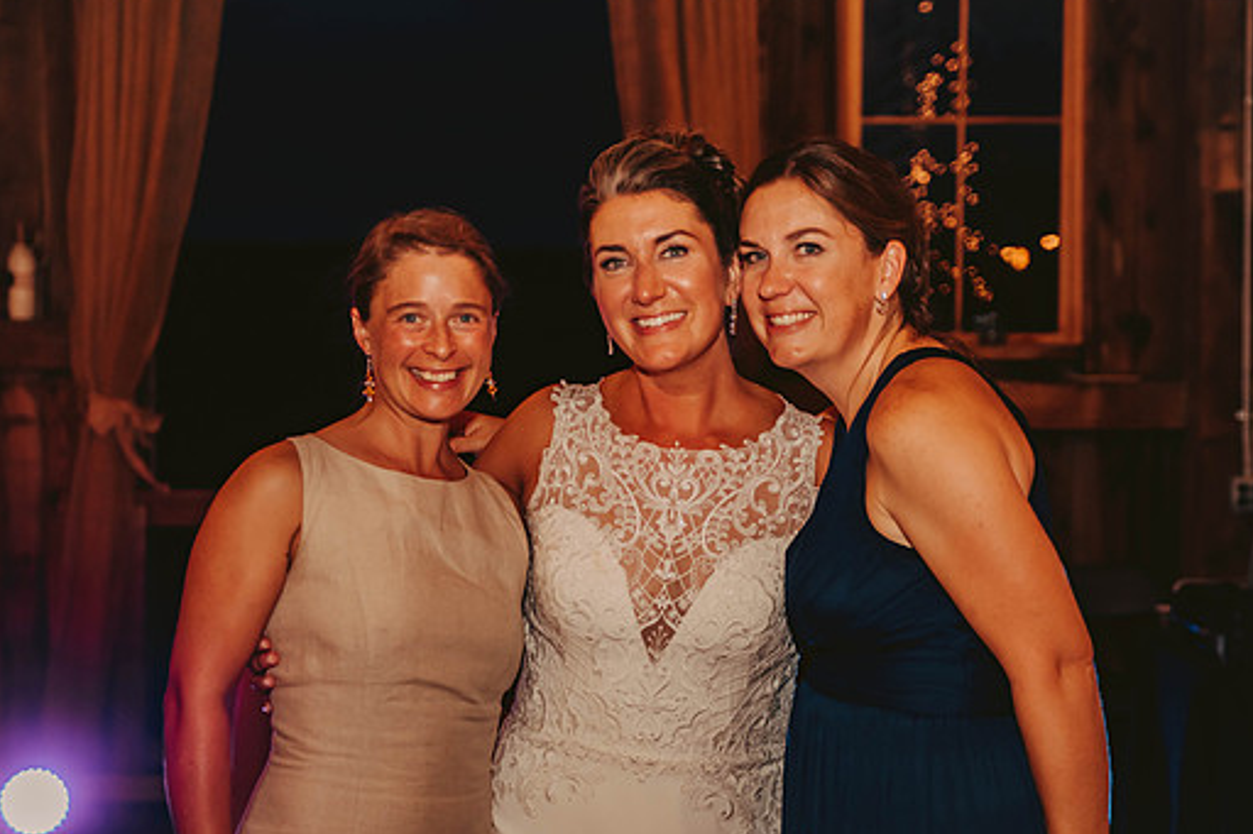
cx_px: 607
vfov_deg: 20.0
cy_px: 456
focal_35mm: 68
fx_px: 2366
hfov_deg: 29.7
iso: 1250
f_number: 2.8
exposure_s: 1/125
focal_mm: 60
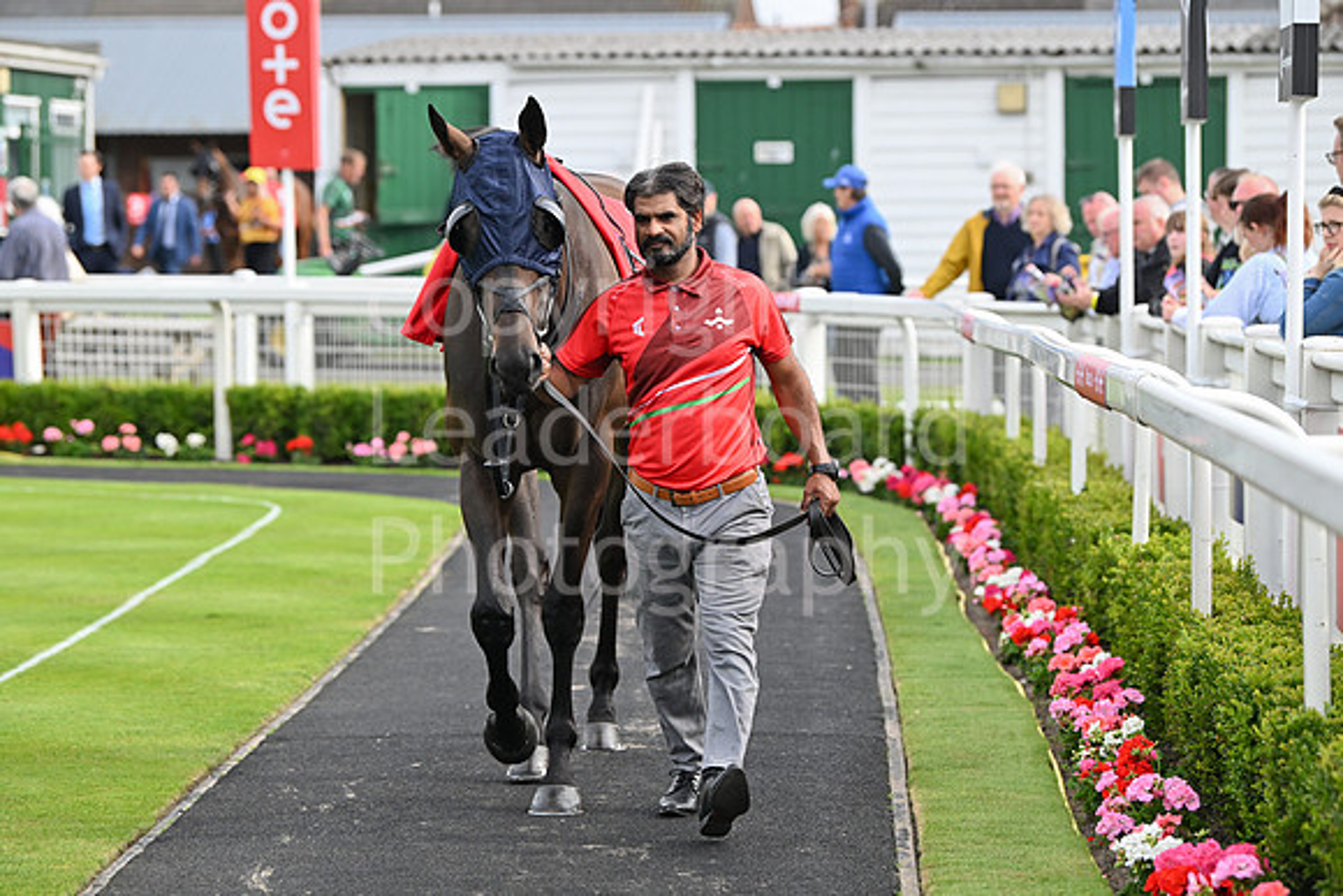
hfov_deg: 14.7
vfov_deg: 9.8
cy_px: 448
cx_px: 672
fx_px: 5224
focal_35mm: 140
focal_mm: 140
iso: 800
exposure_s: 1/2000
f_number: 4.5
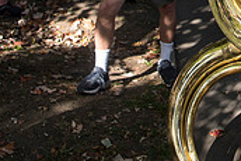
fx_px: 543
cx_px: 277
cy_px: -108
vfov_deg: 15.1
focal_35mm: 81
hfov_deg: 23.2
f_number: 4.5
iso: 250
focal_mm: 24
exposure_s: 1/640
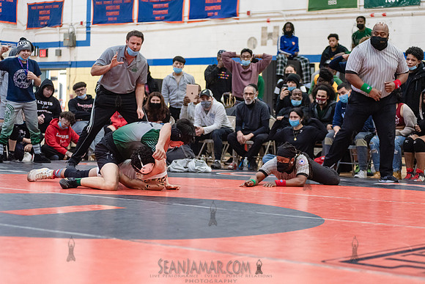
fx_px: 945
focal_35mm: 80
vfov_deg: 17.1
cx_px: 212
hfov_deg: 25.4
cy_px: 142
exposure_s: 1/400
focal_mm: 80
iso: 4000
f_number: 3.5
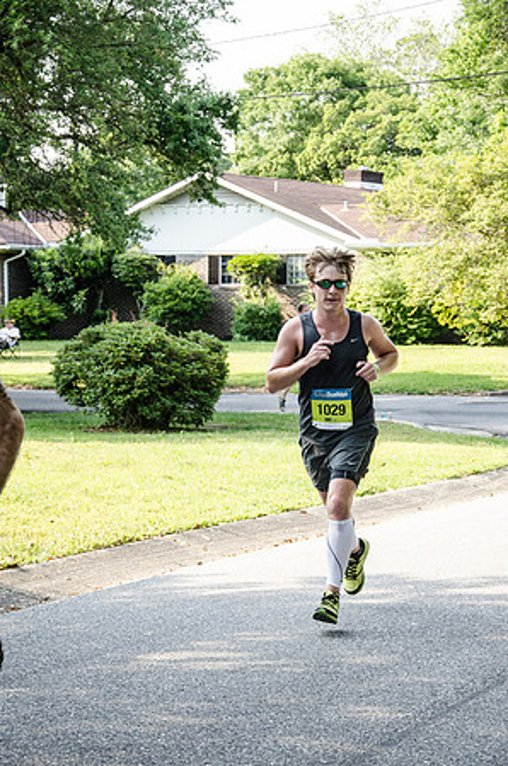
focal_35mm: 99
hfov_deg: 13.8
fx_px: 2105
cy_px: 383
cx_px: 254
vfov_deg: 20.7
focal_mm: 66
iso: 800
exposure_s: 1/640
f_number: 5.3
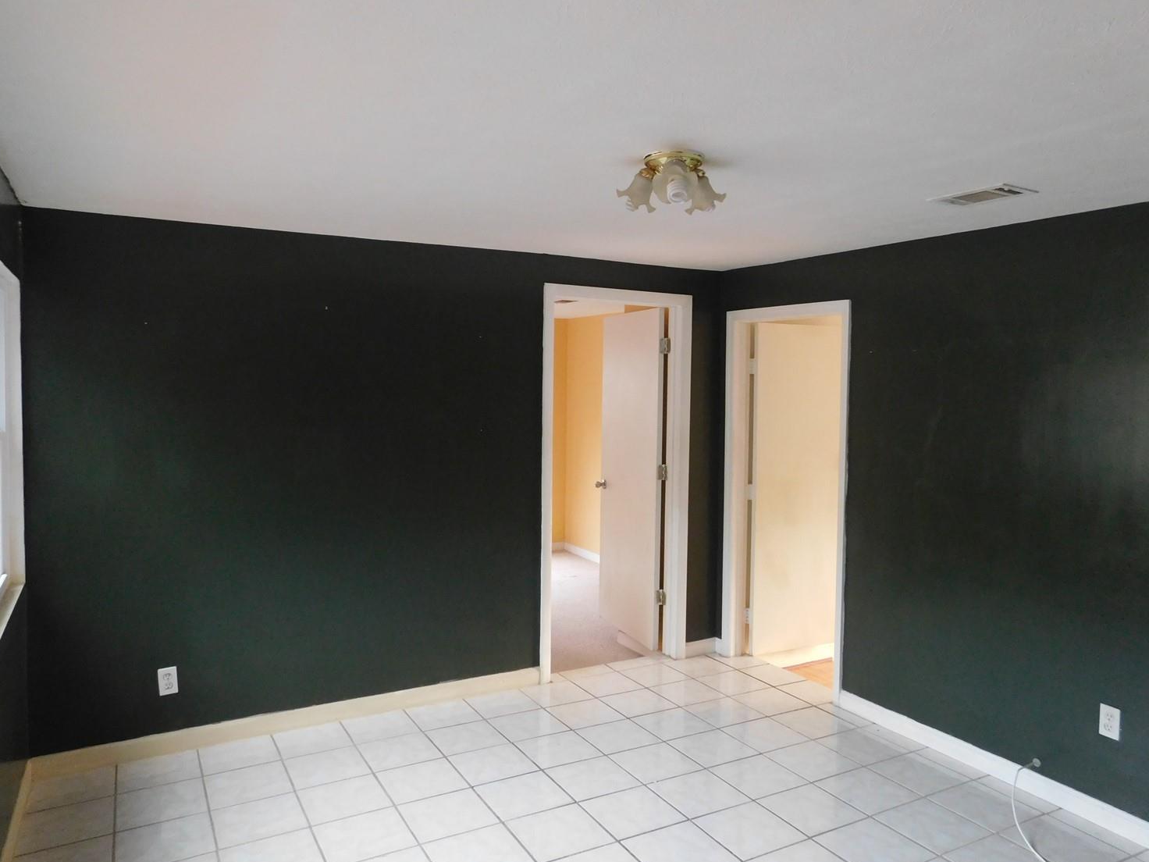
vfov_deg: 54.9
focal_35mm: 25
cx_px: 599
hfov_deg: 69.4
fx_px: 830
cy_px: 418
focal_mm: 4
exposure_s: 1/30
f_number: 3
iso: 360
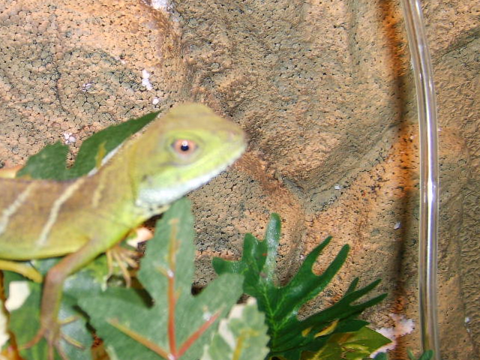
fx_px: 777
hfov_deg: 33.5
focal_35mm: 56
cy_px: 172
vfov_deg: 26.1
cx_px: 106
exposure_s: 1/30
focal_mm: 5.8
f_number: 2.8
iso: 100
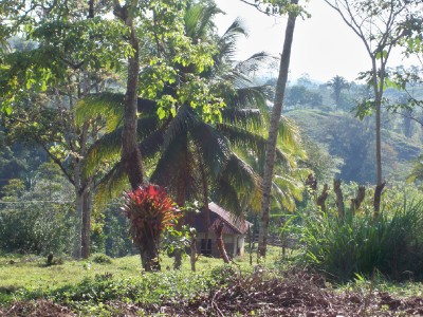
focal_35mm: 105
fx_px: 1283
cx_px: 212
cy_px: 158
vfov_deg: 14.1
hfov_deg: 18.7
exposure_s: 1/200
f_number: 5.7
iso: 80
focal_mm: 18.8
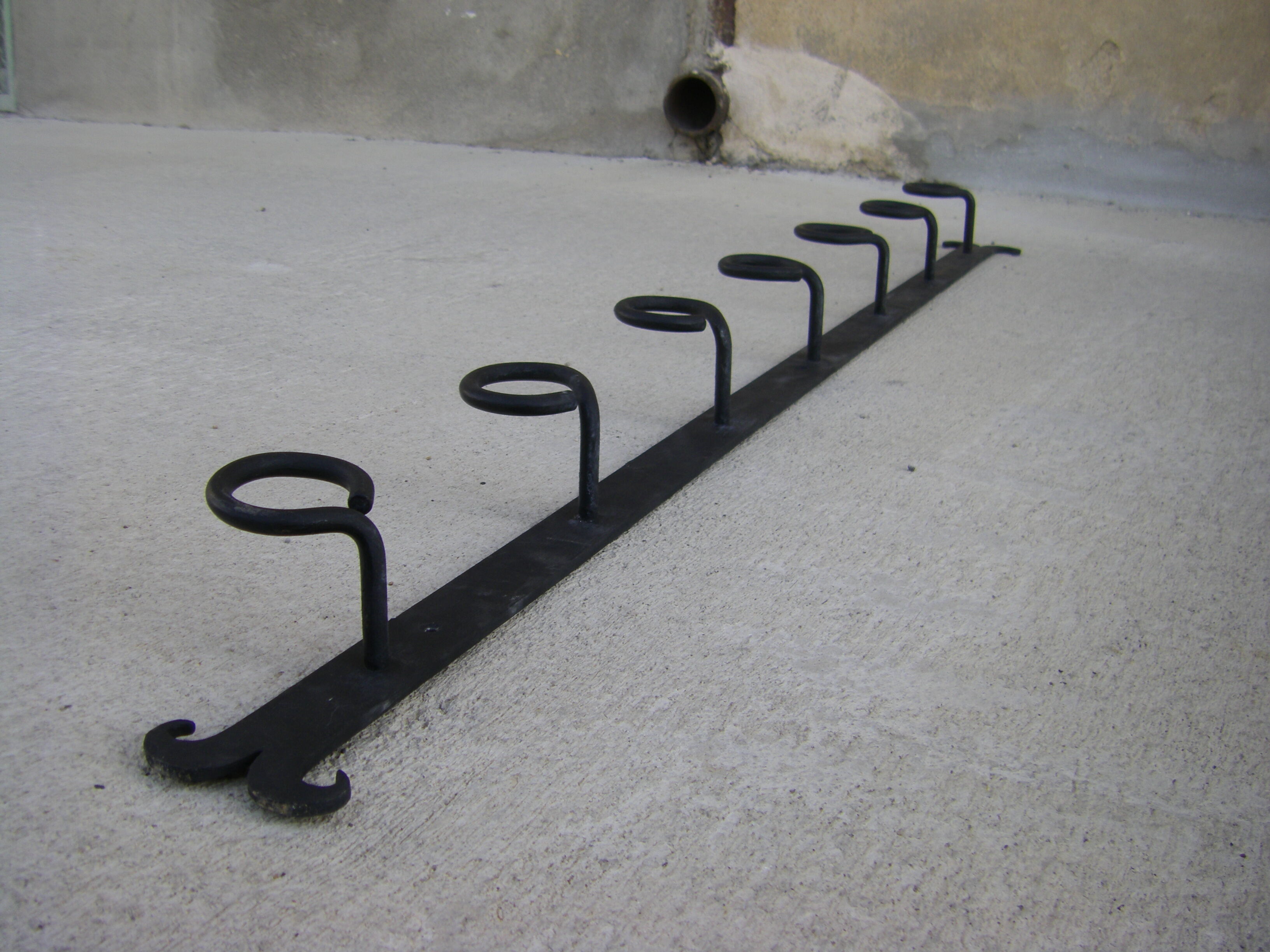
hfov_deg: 49.0
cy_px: 476
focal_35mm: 38
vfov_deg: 37.7
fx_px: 1394
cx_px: 635
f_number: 3.5
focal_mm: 6.3
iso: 64
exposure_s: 1/160
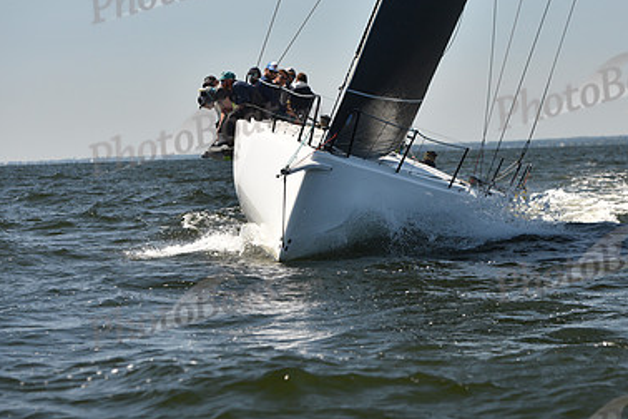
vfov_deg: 8.1
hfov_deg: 12.1
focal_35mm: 169
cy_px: 197
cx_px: 410
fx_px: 2948
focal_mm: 110
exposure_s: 1/1000
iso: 250
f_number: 4
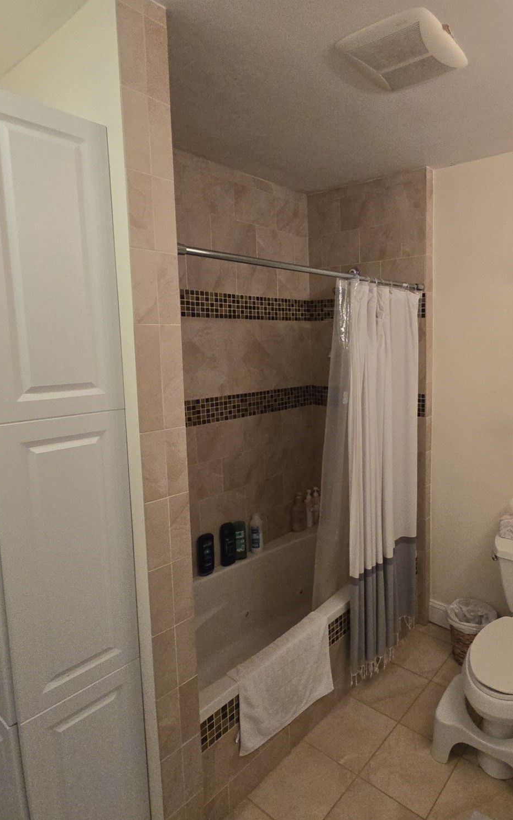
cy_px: 398
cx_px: 384
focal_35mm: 19
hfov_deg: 59.0
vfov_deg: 88.0
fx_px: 425
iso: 160
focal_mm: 2.2
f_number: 2.2
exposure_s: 1/60
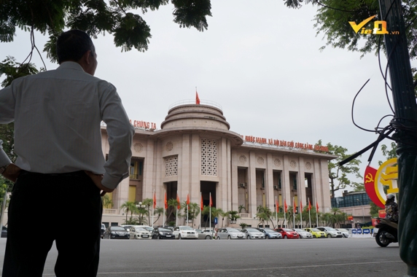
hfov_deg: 62.0
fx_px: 347
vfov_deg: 43.5
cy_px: 138
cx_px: 208
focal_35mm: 30
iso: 200
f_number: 6.3
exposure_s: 1/800
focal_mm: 20
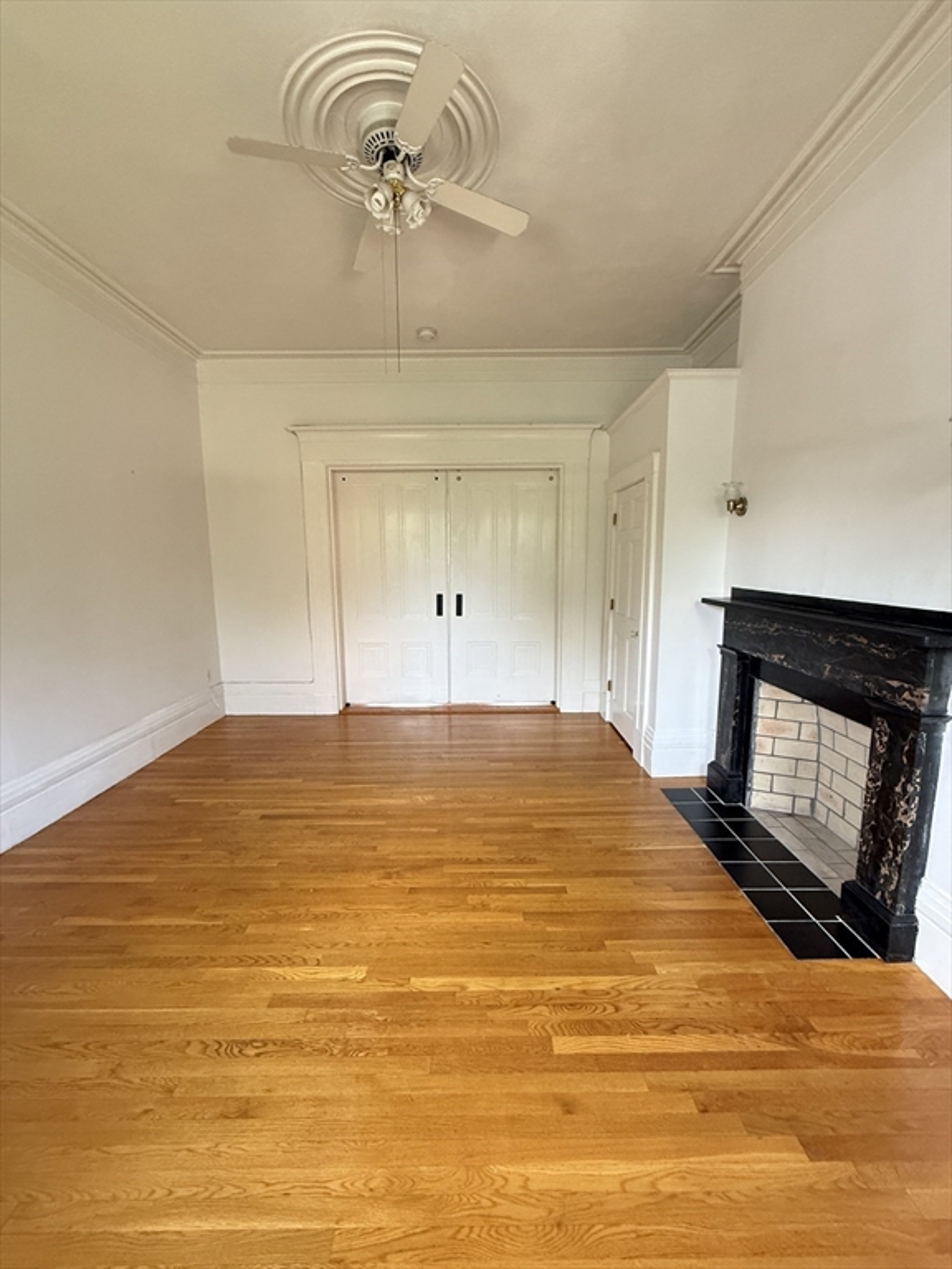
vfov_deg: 102.1
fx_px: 513
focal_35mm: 14
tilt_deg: -9.0
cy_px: 634
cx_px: 476
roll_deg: -0.8
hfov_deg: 85.7
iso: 320
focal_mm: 2.22
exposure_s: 1/99
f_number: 2.2
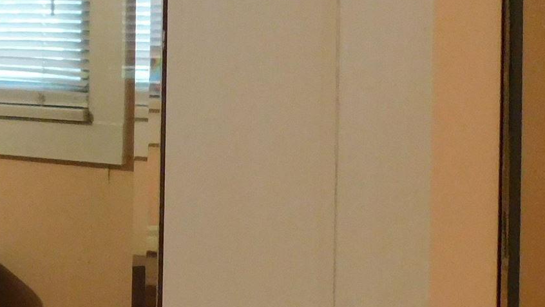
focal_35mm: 91
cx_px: -215
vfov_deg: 13.2
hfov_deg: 20.7
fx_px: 1315
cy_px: 42
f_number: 3
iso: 400
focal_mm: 4
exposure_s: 1/30
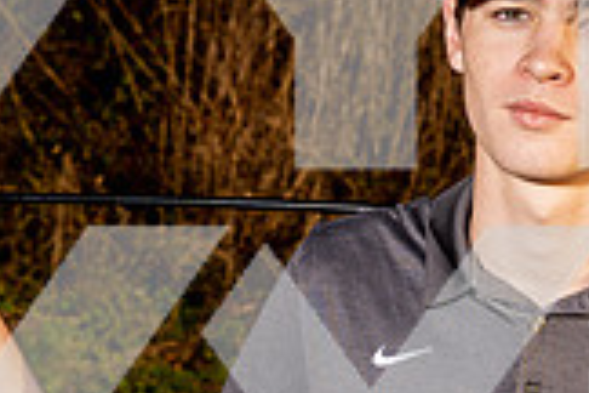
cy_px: 420
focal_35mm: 215
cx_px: 520
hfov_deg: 9.5
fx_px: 3517
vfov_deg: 6.4
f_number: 8
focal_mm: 60
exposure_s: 1/250
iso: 100
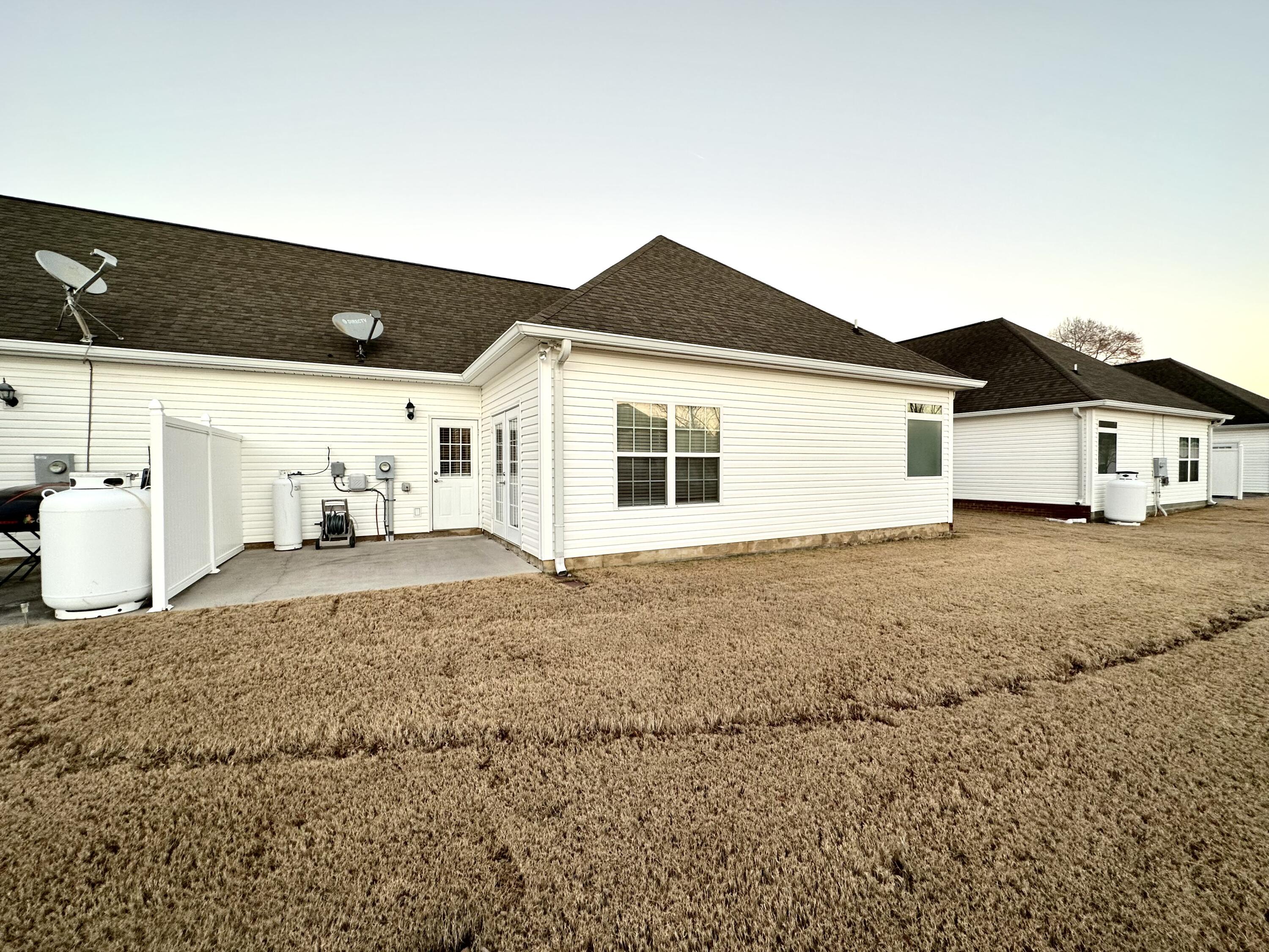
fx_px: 513
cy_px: 476
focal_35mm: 14
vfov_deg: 85.7
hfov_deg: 102.1
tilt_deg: -0.8
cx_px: 634
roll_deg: +0.3
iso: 80
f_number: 2.2
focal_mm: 2.22
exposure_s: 1/99
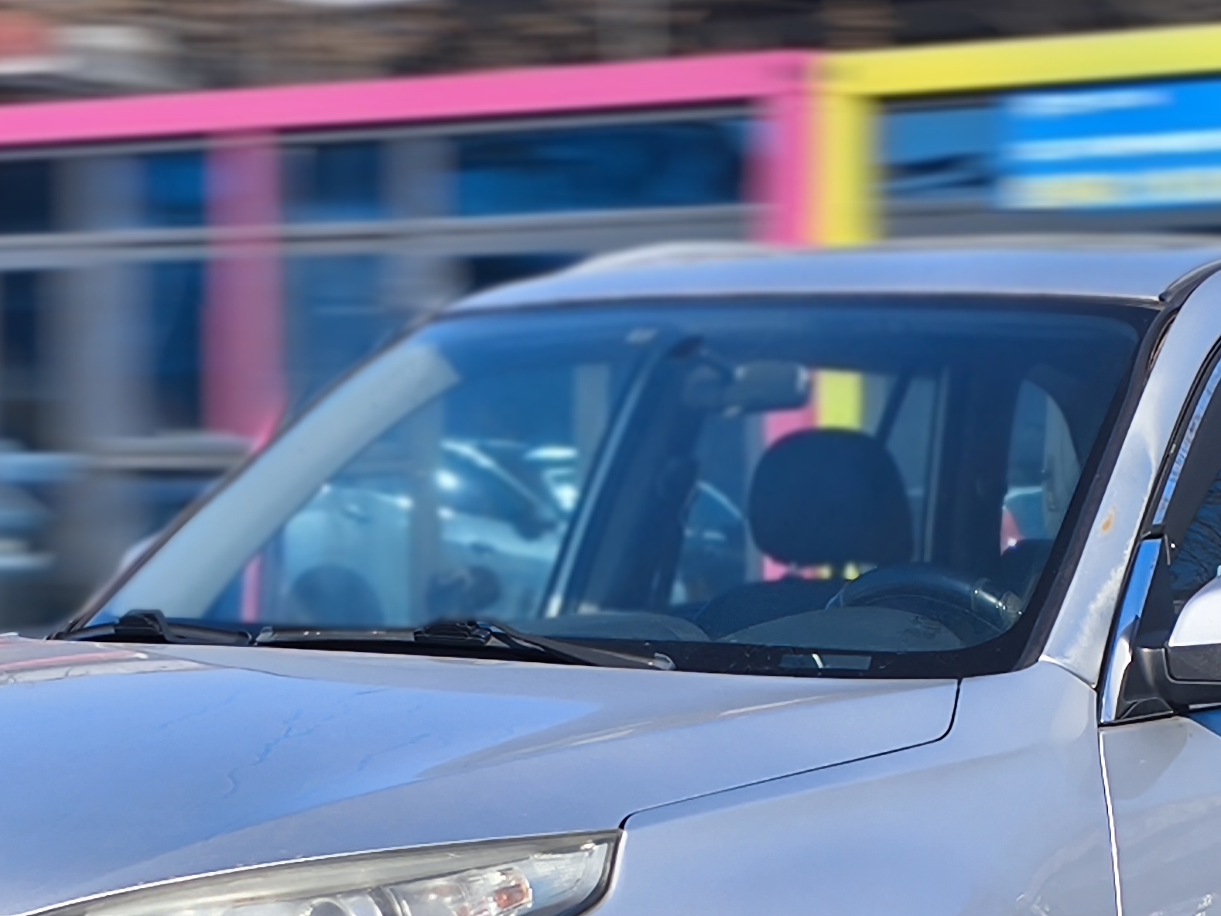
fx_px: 3845
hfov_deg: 18.0
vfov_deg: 13.4
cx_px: 647
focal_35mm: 109
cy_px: 961
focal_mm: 5.84
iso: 80
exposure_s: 1/3648
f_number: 1.6
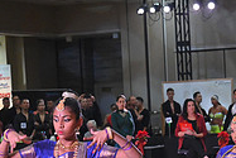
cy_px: 242
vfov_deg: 8.7
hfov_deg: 13.1
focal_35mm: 155
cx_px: 230
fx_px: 1017
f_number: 5.6
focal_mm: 50
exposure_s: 1/400
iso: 3200
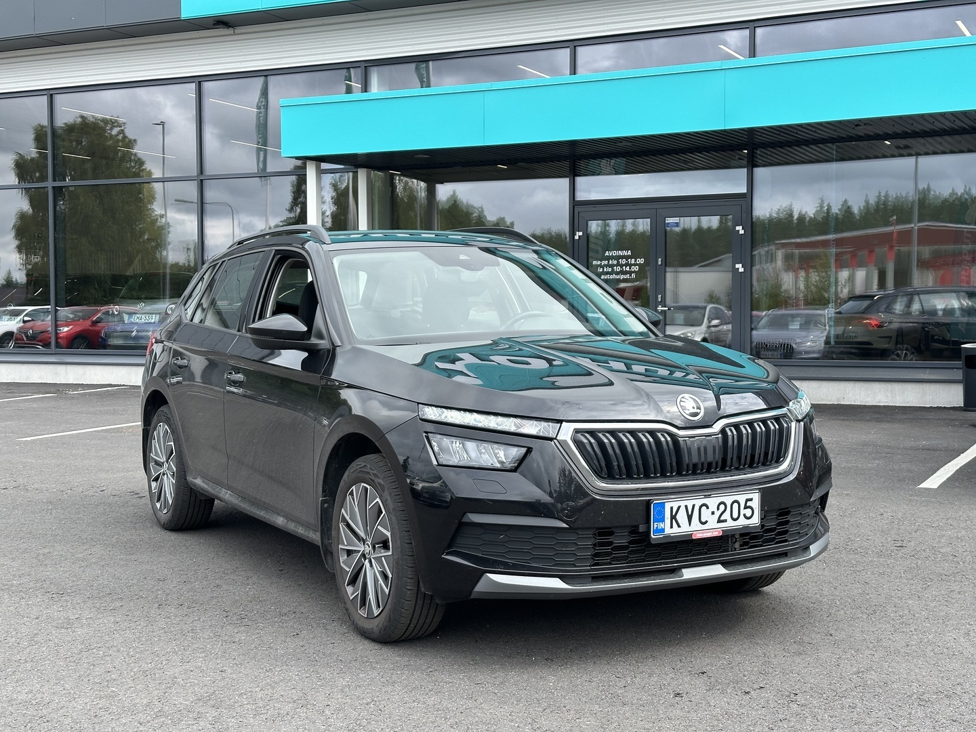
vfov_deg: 30.3
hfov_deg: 39.7
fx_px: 1353
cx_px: 488
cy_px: 366
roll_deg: +0.1
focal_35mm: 48
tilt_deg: -0.7
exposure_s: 1/1085
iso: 64
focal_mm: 6.86
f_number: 1.78
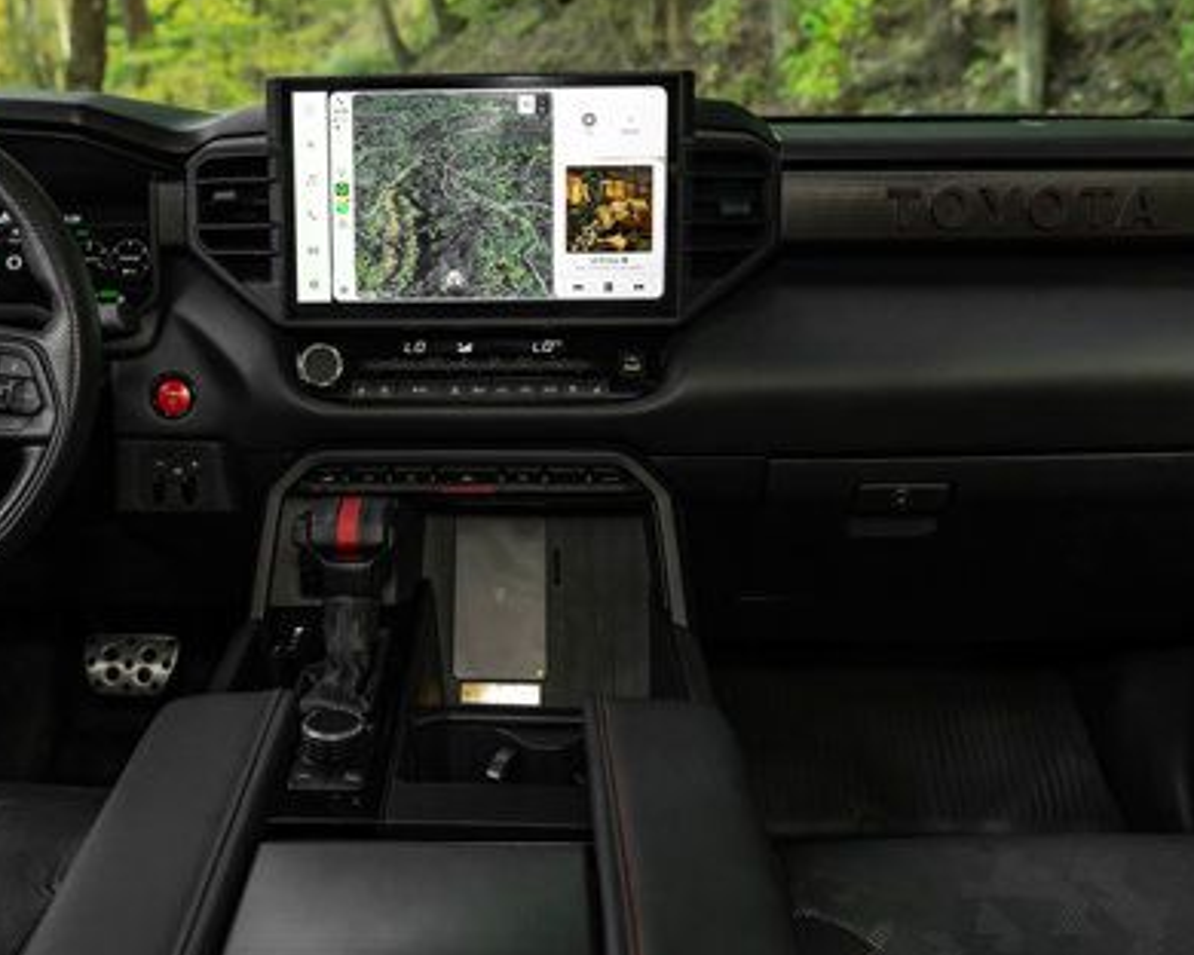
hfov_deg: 48.6
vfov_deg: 40.0
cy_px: 384
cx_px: 447
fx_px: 1307
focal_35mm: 37
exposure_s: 1/200
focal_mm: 24
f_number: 4
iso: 800
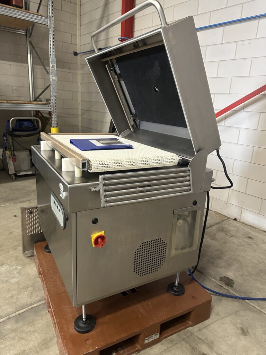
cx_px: 133
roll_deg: -2.5
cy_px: 178
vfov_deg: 71.6
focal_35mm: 24
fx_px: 246
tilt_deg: -15.0
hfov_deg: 56.8
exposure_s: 1/50
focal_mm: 6.86
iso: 640
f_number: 1.78
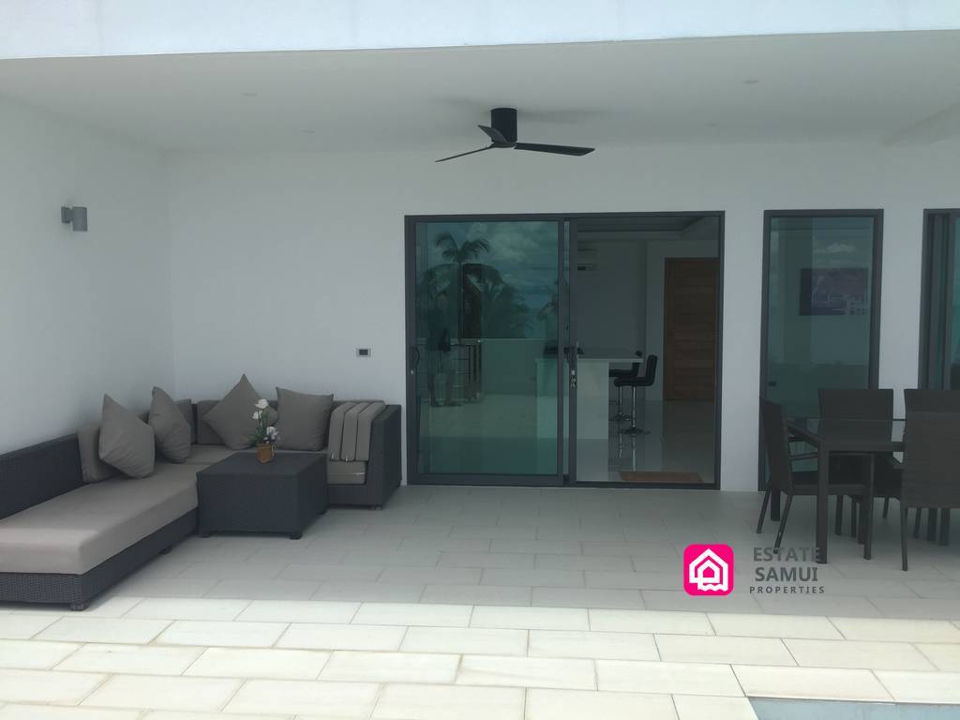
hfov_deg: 61.7
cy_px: 360
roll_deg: -1.0
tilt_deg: -5.1
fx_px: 804
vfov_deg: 48.2
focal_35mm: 29
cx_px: 480
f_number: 2.2
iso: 32
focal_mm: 4.15
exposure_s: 1/920
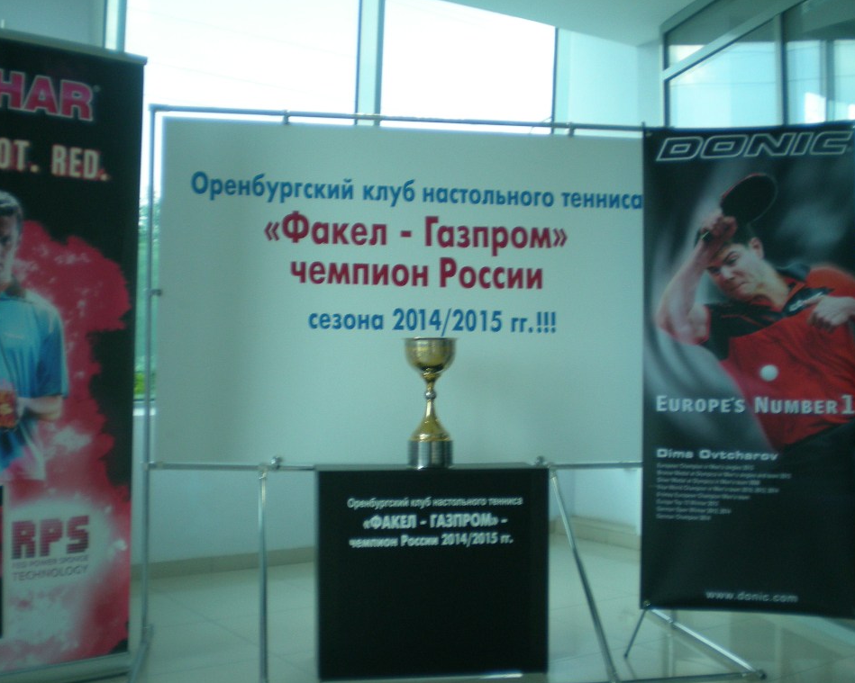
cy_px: 342
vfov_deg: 37.3
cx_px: 406
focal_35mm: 40
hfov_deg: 45.8
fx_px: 1012
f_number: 3.1
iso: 106
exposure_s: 1/78
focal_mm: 6.3
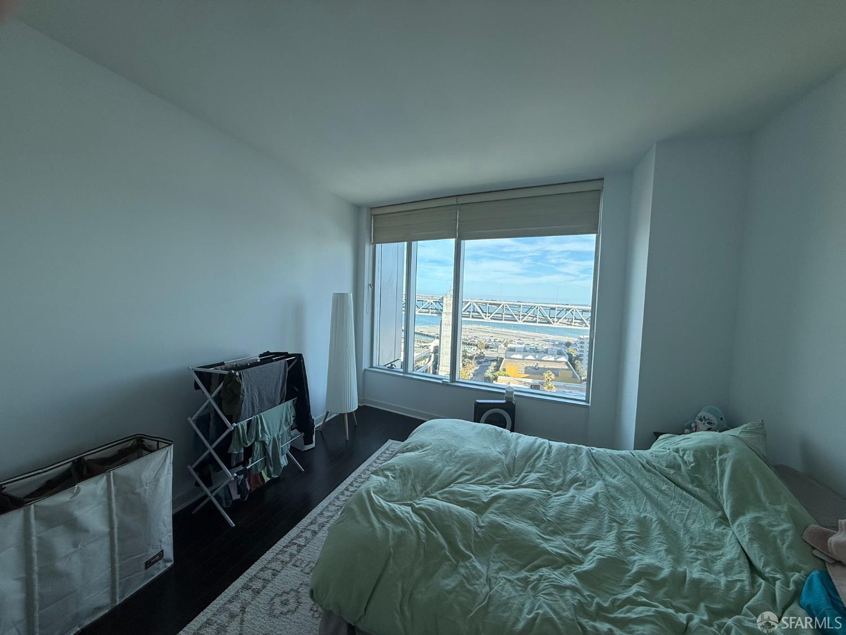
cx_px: 423
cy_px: 318
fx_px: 342
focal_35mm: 14
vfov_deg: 85.7
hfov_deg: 102.1
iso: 50
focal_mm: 2.22
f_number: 2.2
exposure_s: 1/482
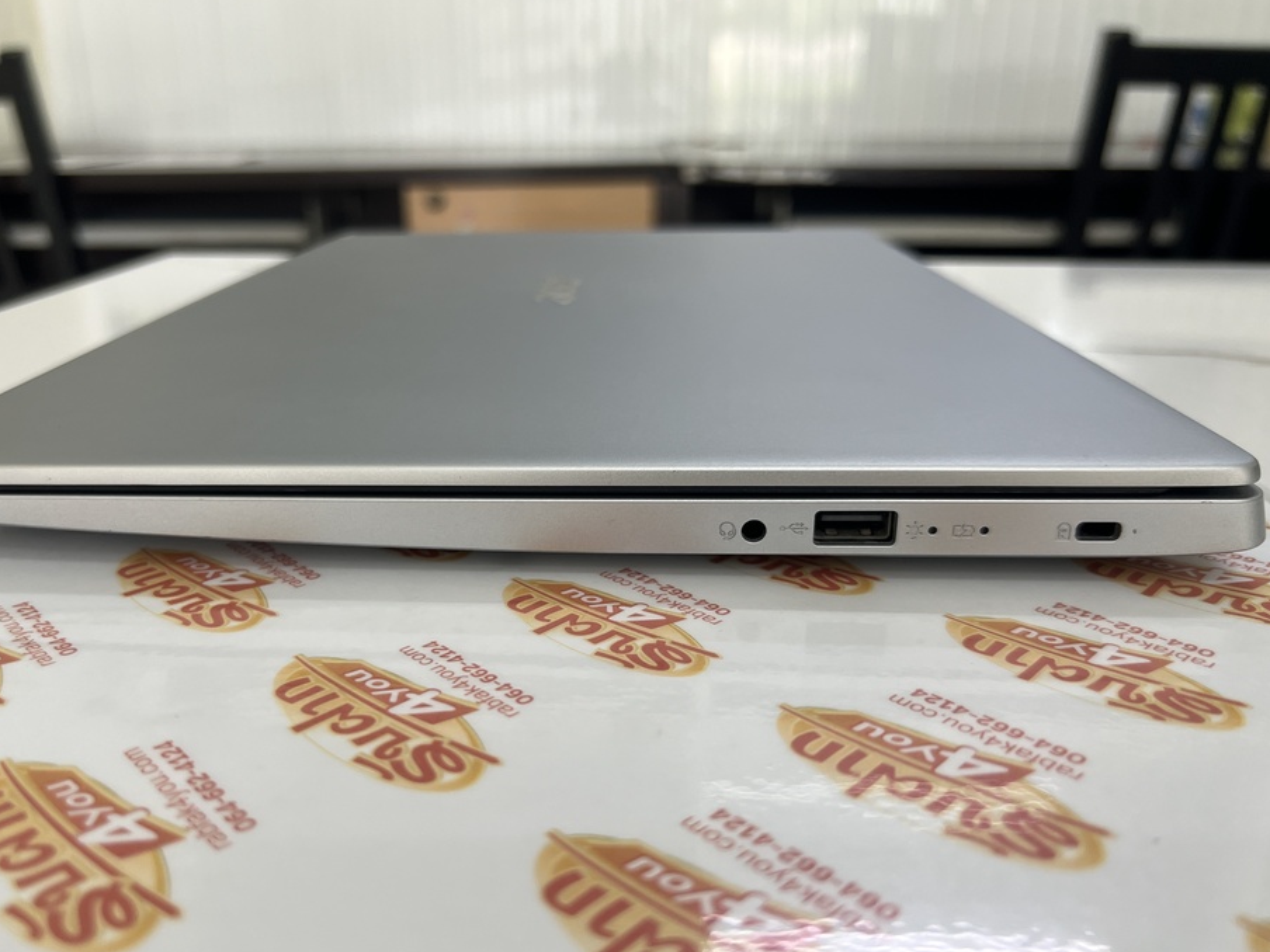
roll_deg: +0.8
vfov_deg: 48.2
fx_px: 1064
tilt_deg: -19.9
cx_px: 568
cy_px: 511
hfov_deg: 61.5
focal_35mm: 29
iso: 125
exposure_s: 1/100
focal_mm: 5.7
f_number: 1.5
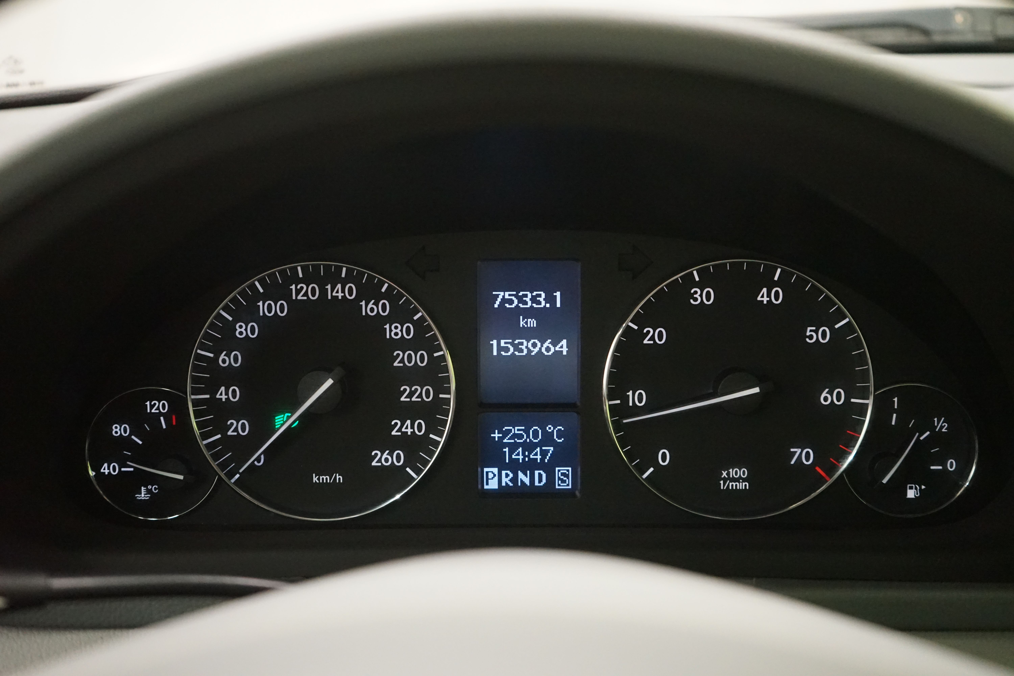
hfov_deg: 48.5
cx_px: 507
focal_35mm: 40
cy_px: 338
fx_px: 1127
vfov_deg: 33.4
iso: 6400
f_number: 4
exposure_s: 1/50
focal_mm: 40
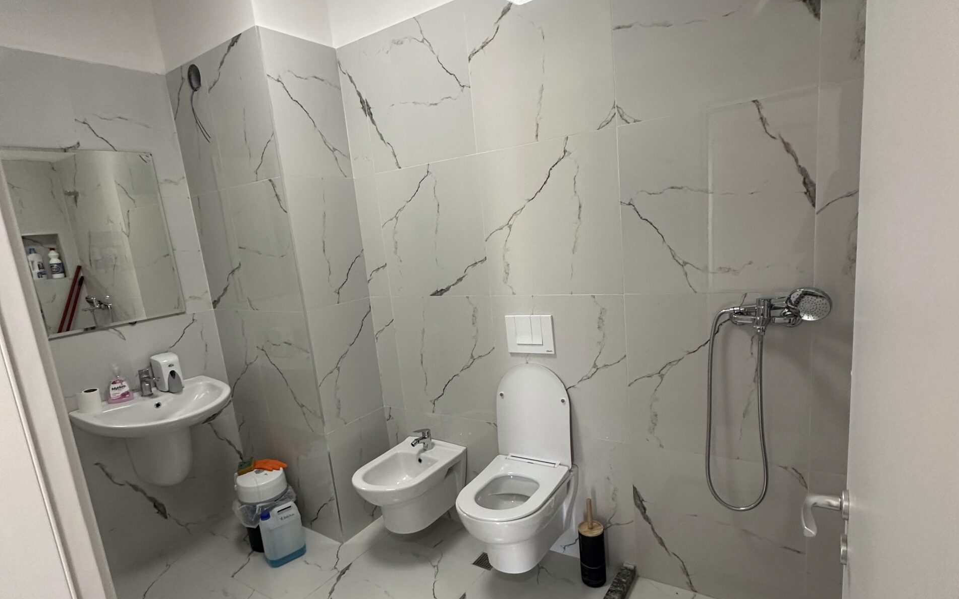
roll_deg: +5.4
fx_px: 523
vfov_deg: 59.5
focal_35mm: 20
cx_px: 484
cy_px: 327
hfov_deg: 85.1
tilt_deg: -10.5
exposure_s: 1/99
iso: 200
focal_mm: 2.22
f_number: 2.2
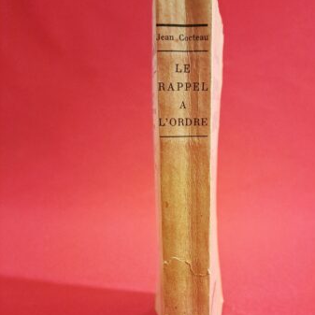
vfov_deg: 46.7
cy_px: 202
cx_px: 185
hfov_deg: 47.0
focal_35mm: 35
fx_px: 360
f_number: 1.8
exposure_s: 1/20
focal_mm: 4.65
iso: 640
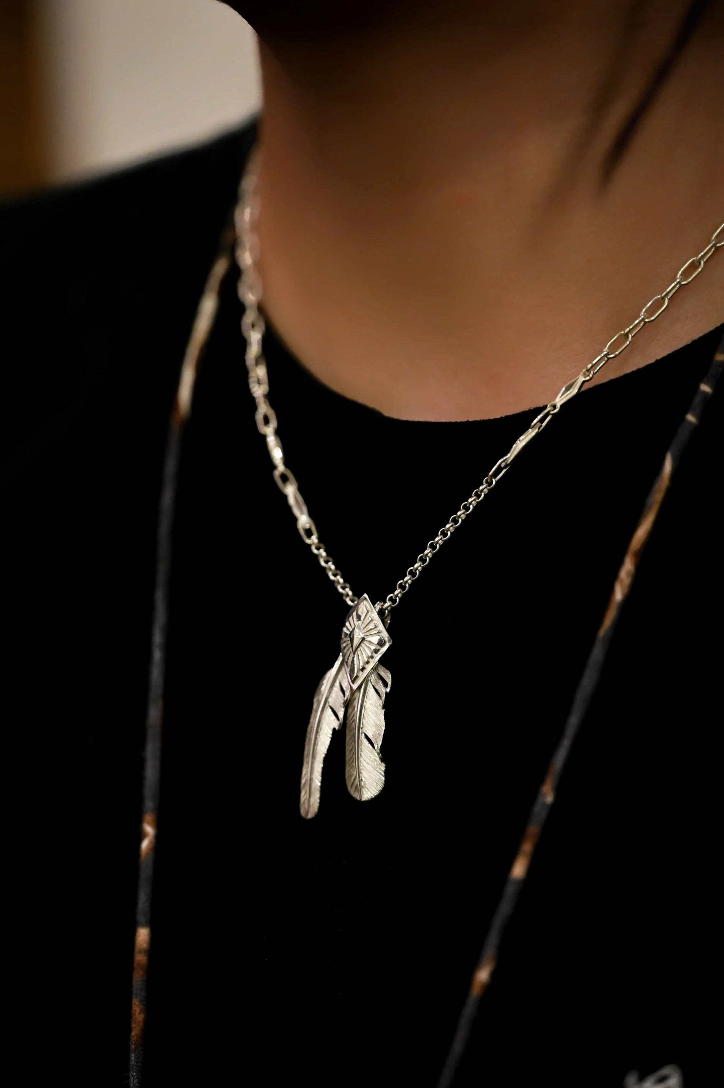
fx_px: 3172
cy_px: 544
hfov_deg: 13.0
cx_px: 362
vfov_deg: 19.5
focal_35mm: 105
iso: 6400
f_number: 3.5
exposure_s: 1/200
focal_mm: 105
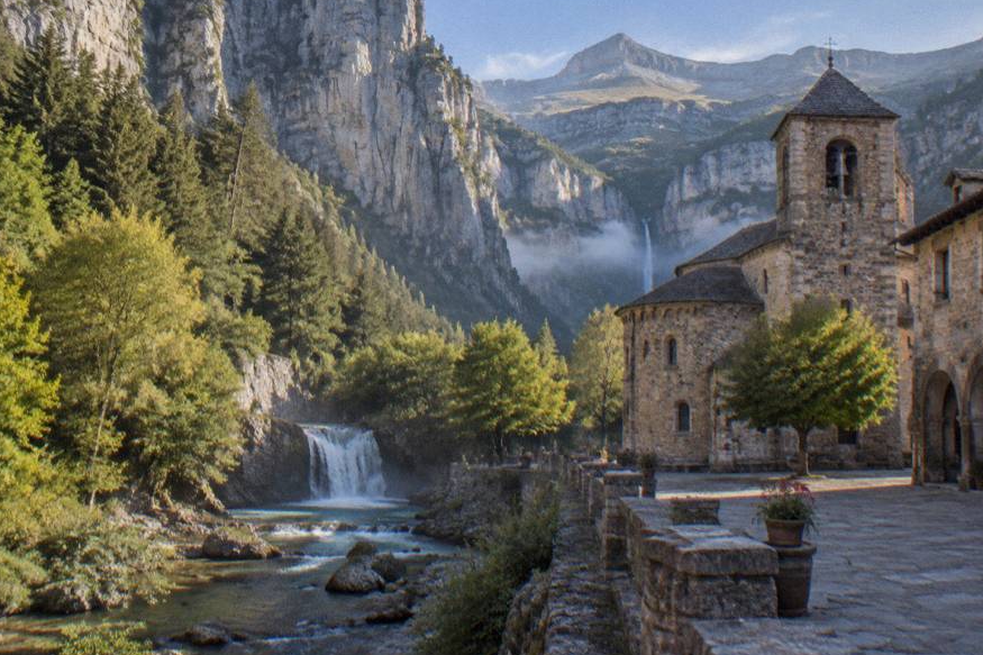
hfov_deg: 35.6
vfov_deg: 24.2
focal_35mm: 56
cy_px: 290
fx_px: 1529
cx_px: 556
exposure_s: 1/640
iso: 400
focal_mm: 49
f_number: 5.6
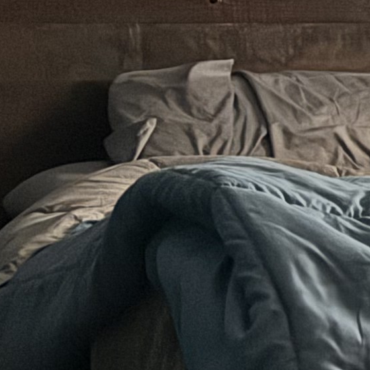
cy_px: 290
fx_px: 1850
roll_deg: +3.3
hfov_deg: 9.7
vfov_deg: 11.4
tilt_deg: -4.6
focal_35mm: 153
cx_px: 966
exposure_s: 1/27
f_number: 1.78
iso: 1600
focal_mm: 6.76
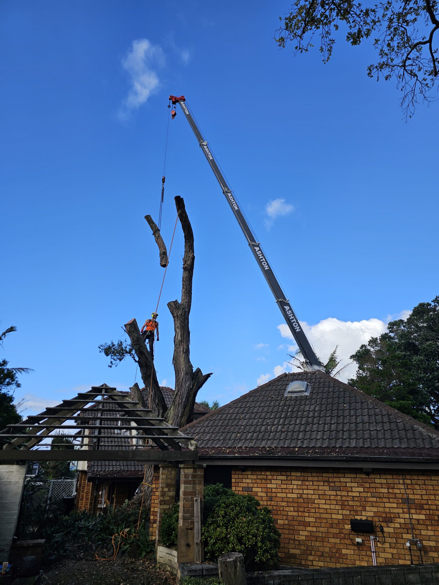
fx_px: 389
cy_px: 292
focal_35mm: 23
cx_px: 220
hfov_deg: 58.9
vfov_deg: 73.9
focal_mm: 6.3
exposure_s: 1/629
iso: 10
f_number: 1.7
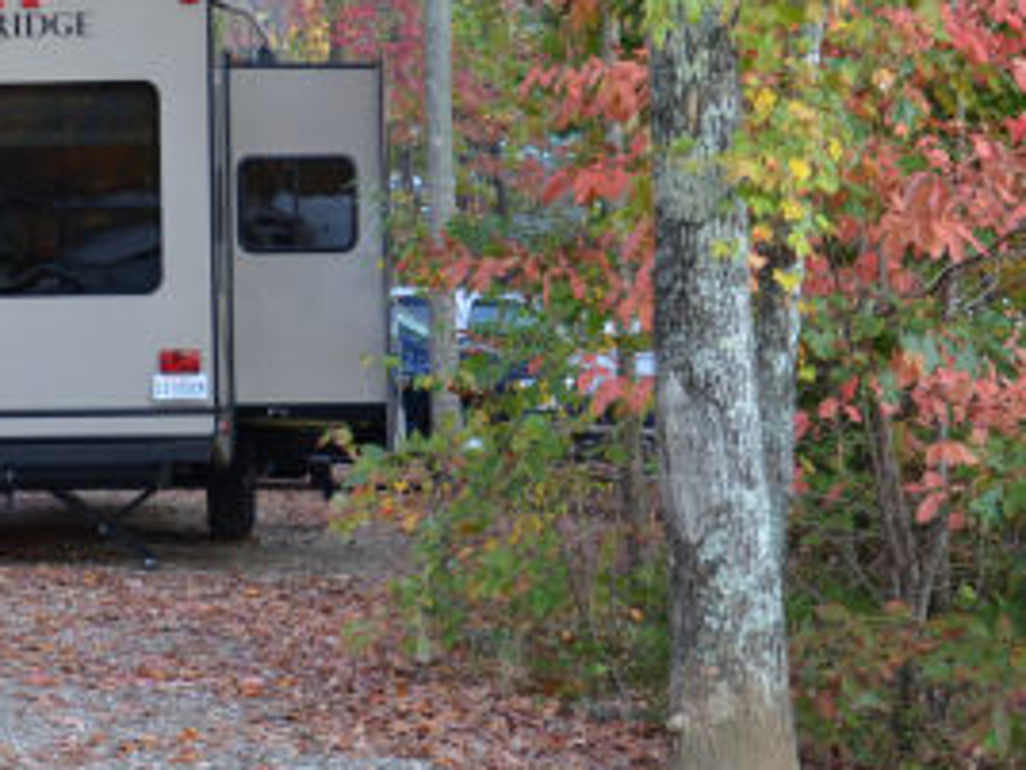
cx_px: 167
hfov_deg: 15.5
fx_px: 3735
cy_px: 125
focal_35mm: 126
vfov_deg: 11.7
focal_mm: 40
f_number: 4.5
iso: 800
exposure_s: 1/50
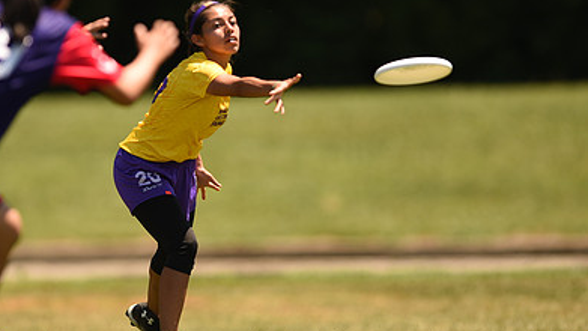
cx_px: 215
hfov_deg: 3.5
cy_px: 123
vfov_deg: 2.0
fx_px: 9683
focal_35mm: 621
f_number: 2.8
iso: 100
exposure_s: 1/1250
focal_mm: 400
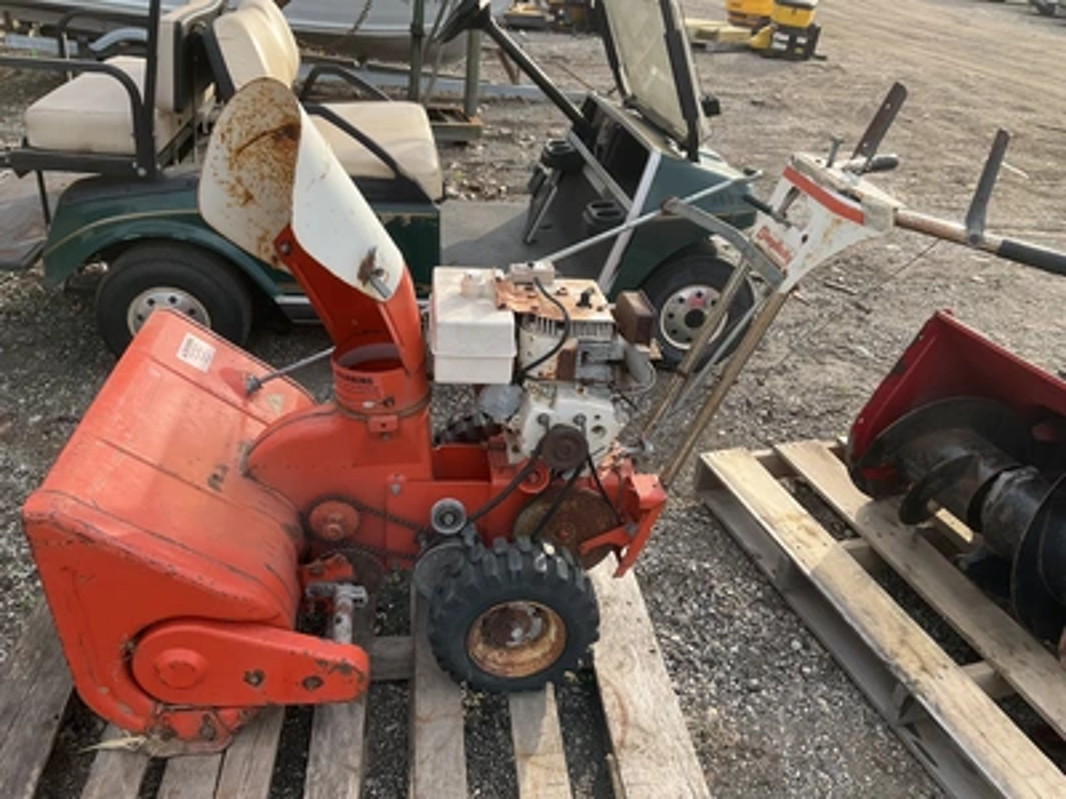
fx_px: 893
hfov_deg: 61.7
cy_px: 400
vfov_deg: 48.2
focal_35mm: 29
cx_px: 533
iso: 25
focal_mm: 3
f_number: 1.8
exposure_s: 1/482
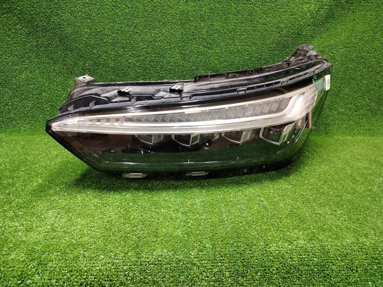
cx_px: 192
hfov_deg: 71.6
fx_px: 266
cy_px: 144
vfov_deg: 56.8
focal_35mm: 24
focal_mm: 5.25
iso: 459
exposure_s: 1/33
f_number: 1.75
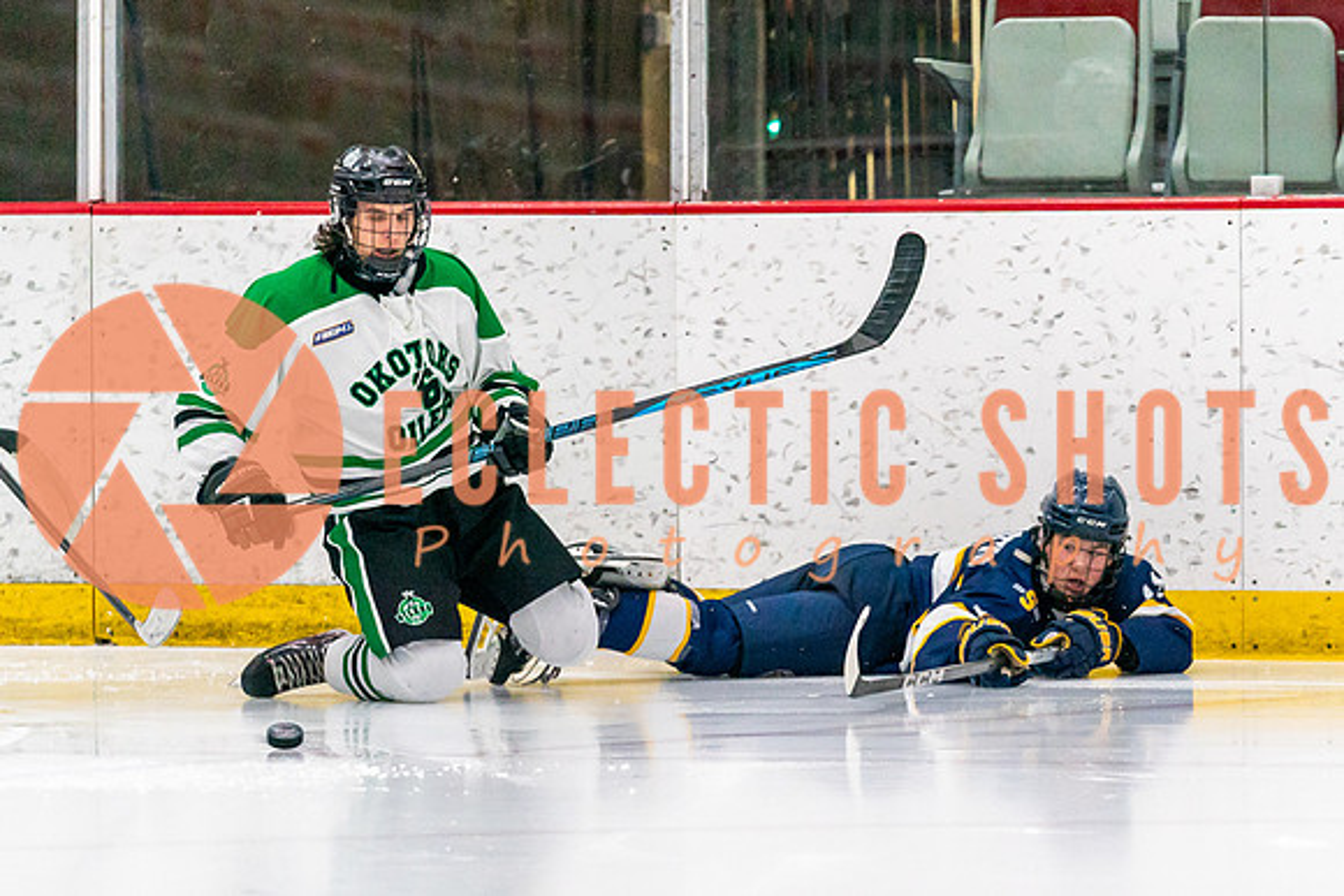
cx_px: 803
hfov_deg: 5.6
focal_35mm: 371
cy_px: 642
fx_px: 13844
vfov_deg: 3.7
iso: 3200
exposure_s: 1/1250
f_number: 2.8
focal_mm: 200
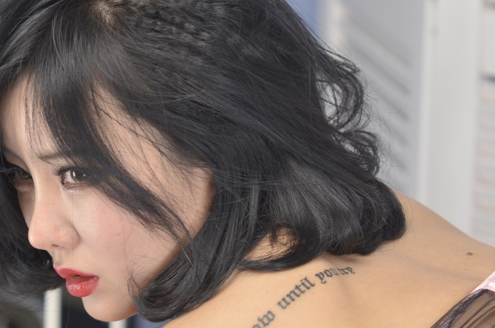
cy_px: 208
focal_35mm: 239
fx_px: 3280
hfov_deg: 8.6
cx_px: 120
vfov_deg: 5.7
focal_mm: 92
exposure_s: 1/160
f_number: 4
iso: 400
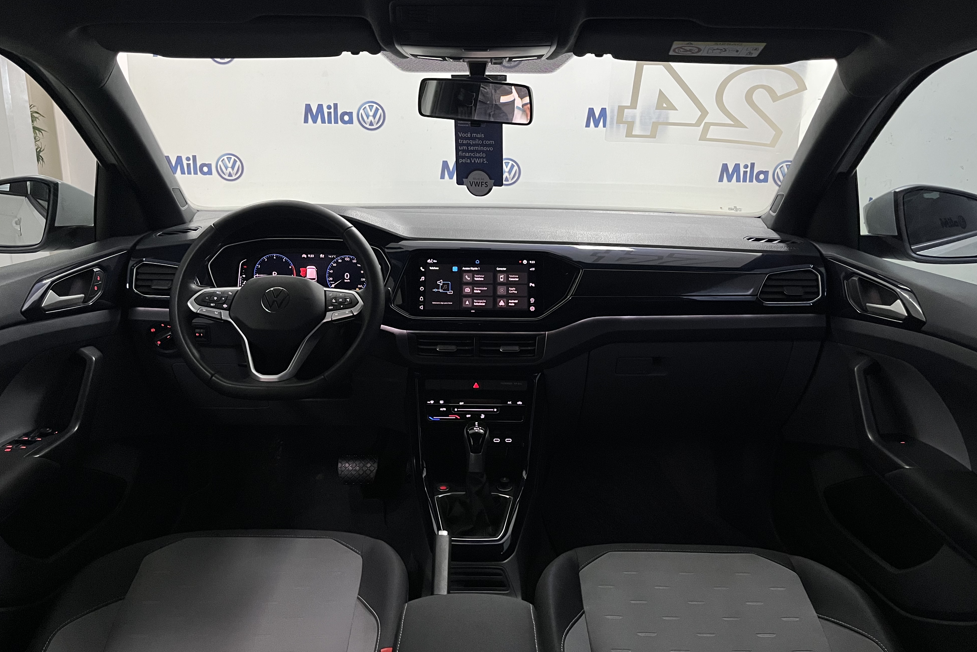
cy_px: 316
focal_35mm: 28
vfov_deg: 46.4
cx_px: 485
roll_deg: -0.6
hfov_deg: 65.5
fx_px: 760
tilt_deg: -15.6
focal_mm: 5.1
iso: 400
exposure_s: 1/60
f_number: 1.6
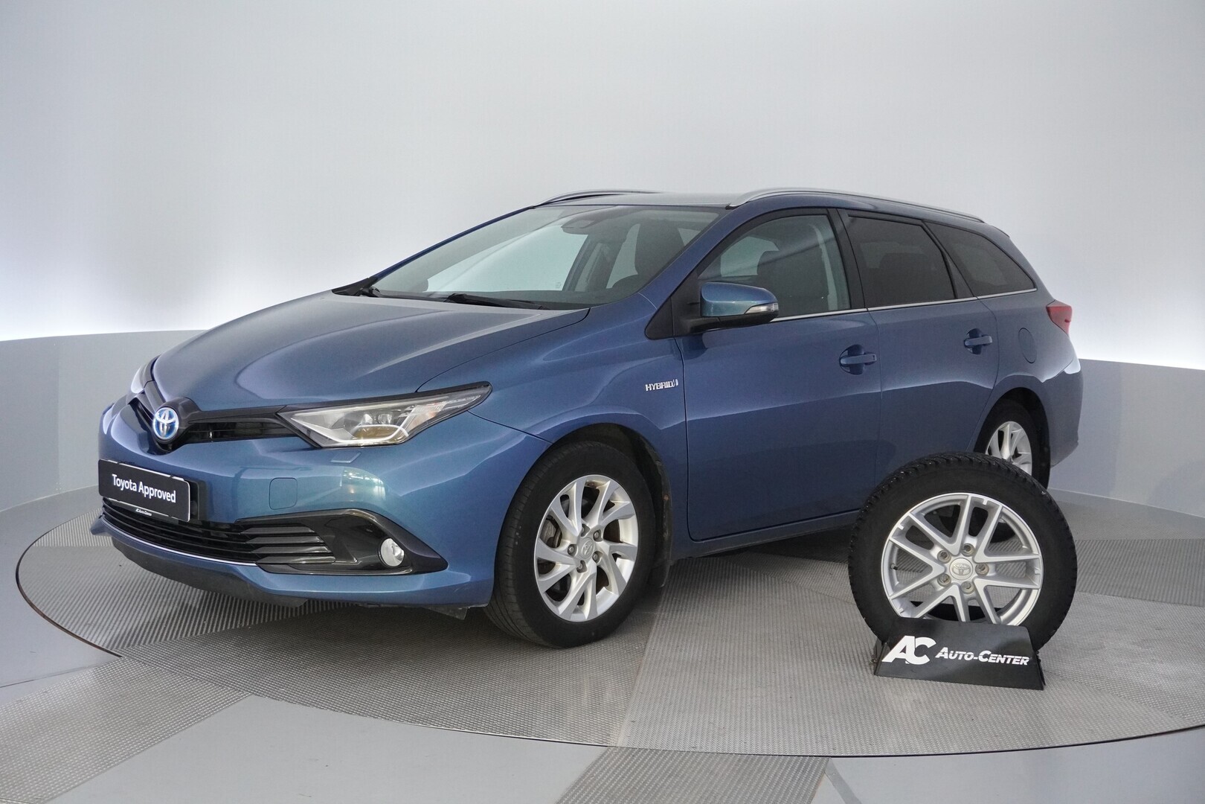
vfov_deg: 33.0
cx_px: 602
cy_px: 402
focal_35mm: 40
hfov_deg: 47.9
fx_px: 1356
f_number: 4.5
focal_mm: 27
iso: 4000
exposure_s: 1/160
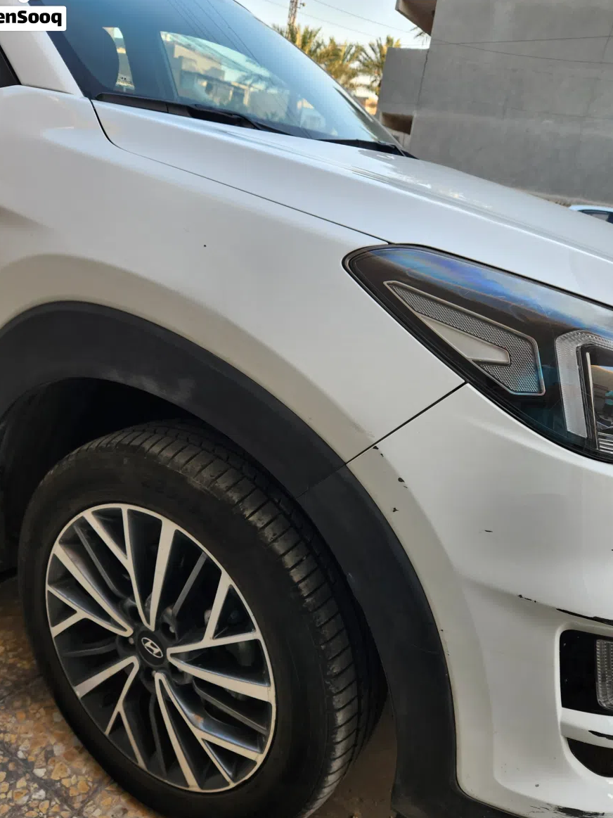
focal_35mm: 27
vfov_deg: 65.2
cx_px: 307
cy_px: 443
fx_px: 638
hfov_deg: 51.3
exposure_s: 1/180
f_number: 1.8
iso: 64
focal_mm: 5.4
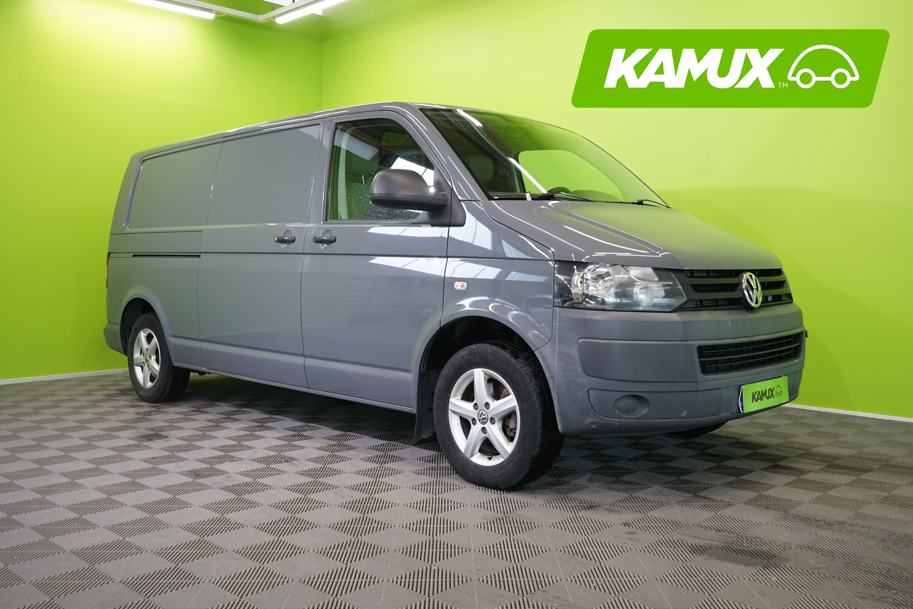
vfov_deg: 40.0
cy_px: 304
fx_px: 837
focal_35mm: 33
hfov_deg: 57.2
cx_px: 456
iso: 640
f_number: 6.3
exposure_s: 1/30
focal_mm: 33
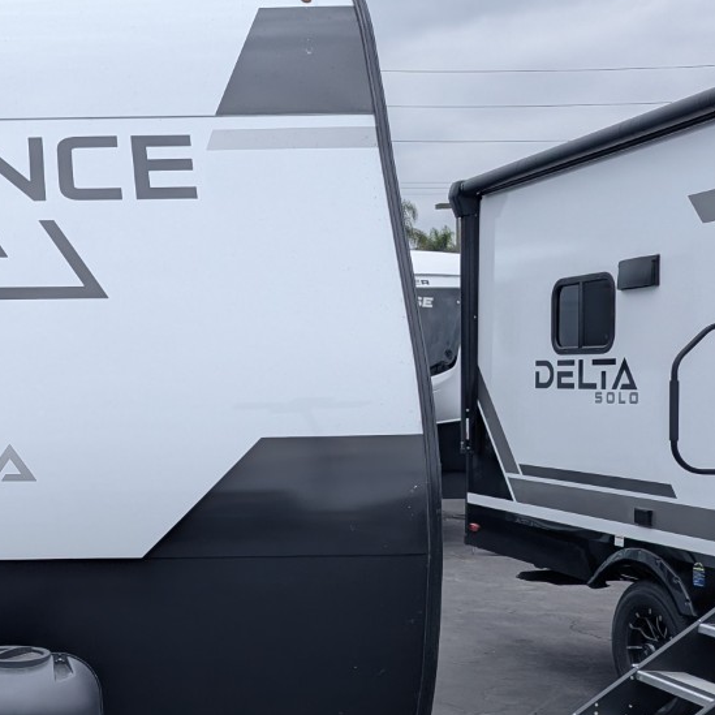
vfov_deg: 31.6
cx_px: -66
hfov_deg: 28.8
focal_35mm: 54
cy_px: 413
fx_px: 1262
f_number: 1.85
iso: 60
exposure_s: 1/3145
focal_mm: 6.81
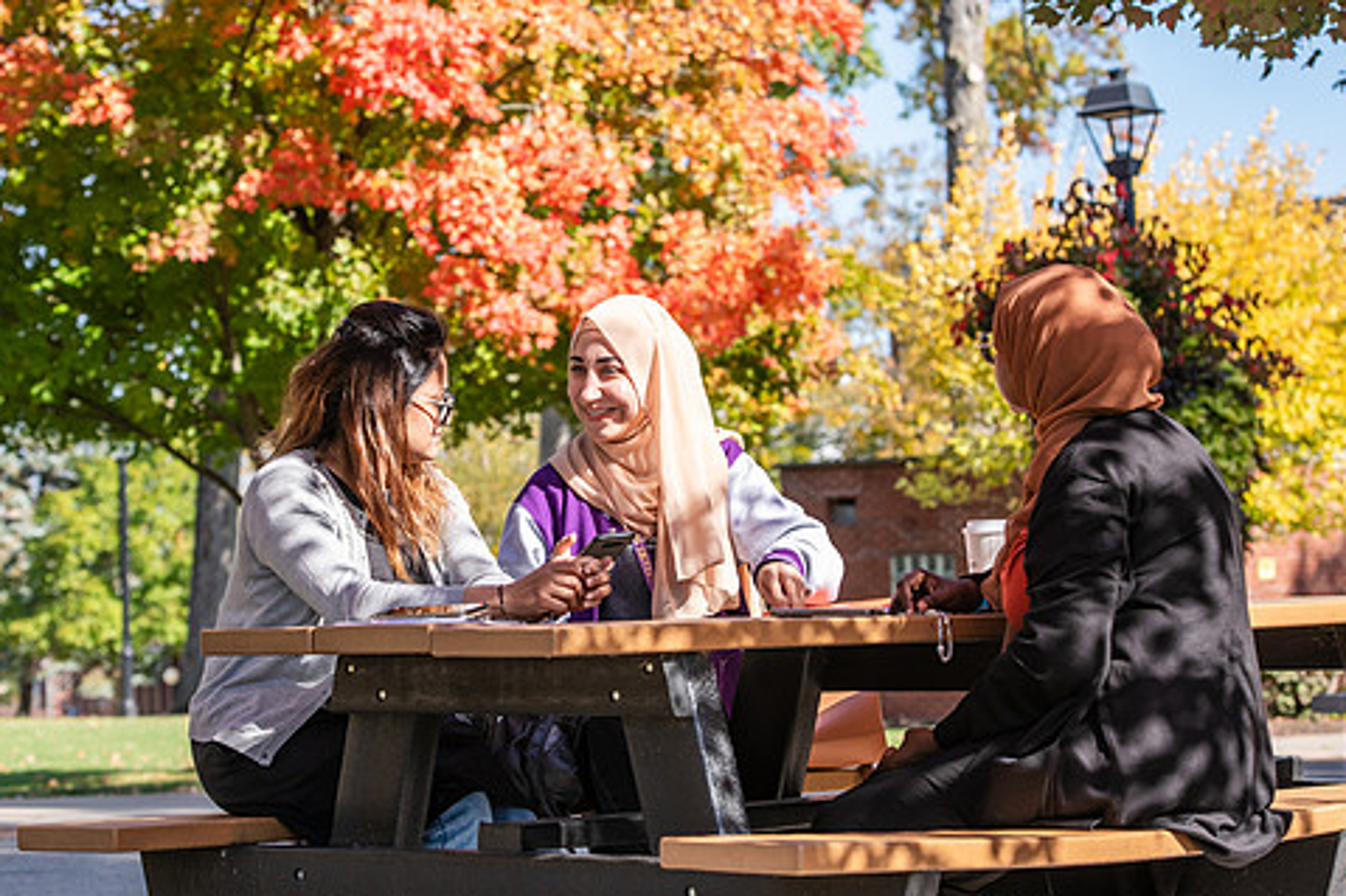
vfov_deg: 13.3
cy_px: 400
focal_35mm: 103
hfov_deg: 19.8
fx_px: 3850
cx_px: 621
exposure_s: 1/320
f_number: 5.6
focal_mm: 85
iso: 160
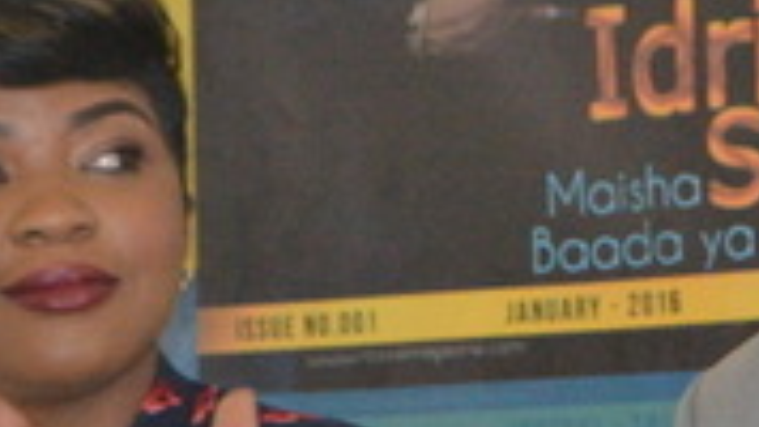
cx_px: 733
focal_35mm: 198
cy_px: 105
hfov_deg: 10.8
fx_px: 3984
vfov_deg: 6.1
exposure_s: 1/60
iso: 3200
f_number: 7.1
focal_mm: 32
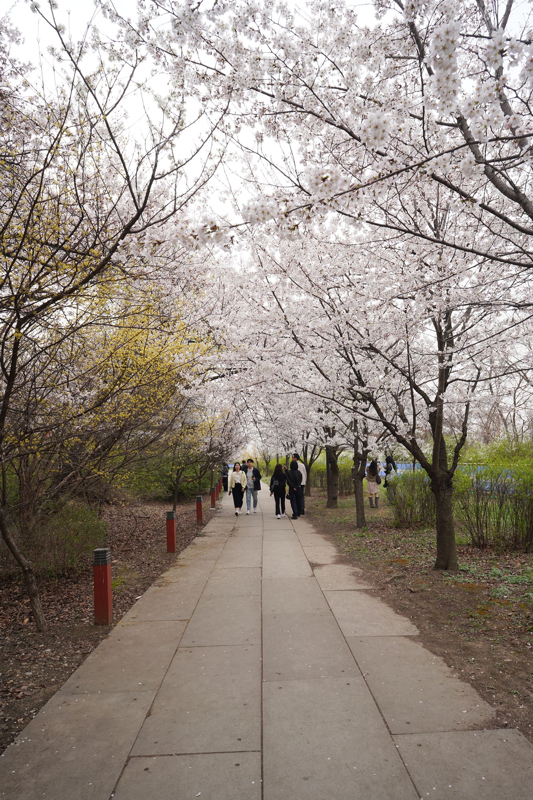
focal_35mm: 24
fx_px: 533
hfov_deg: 53.1
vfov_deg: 73.7
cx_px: 266
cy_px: 400
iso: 100
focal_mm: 24
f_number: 8
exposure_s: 1/100
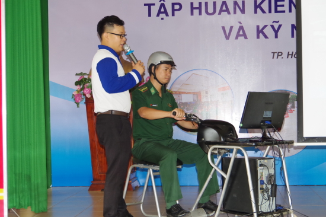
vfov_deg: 17.1
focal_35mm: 80
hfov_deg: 25.5
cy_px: 108
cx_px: 163
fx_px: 719
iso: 800
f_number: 4.5
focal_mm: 53
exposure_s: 1/125
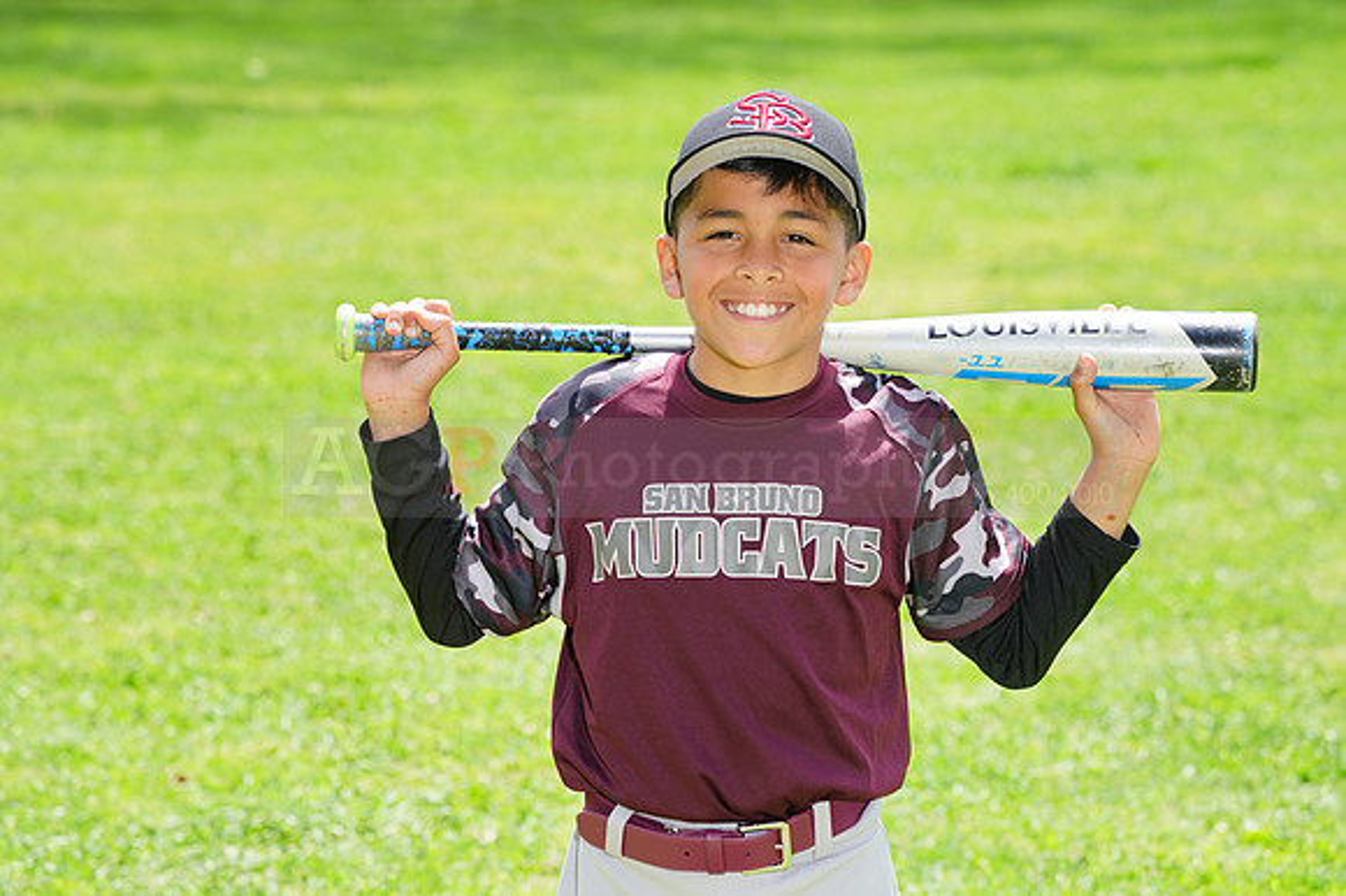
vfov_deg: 8.0
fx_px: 6390
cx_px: 673
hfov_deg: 12.0
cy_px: 448
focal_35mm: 171
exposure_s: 1/200
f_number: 8
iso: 200
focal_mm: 171
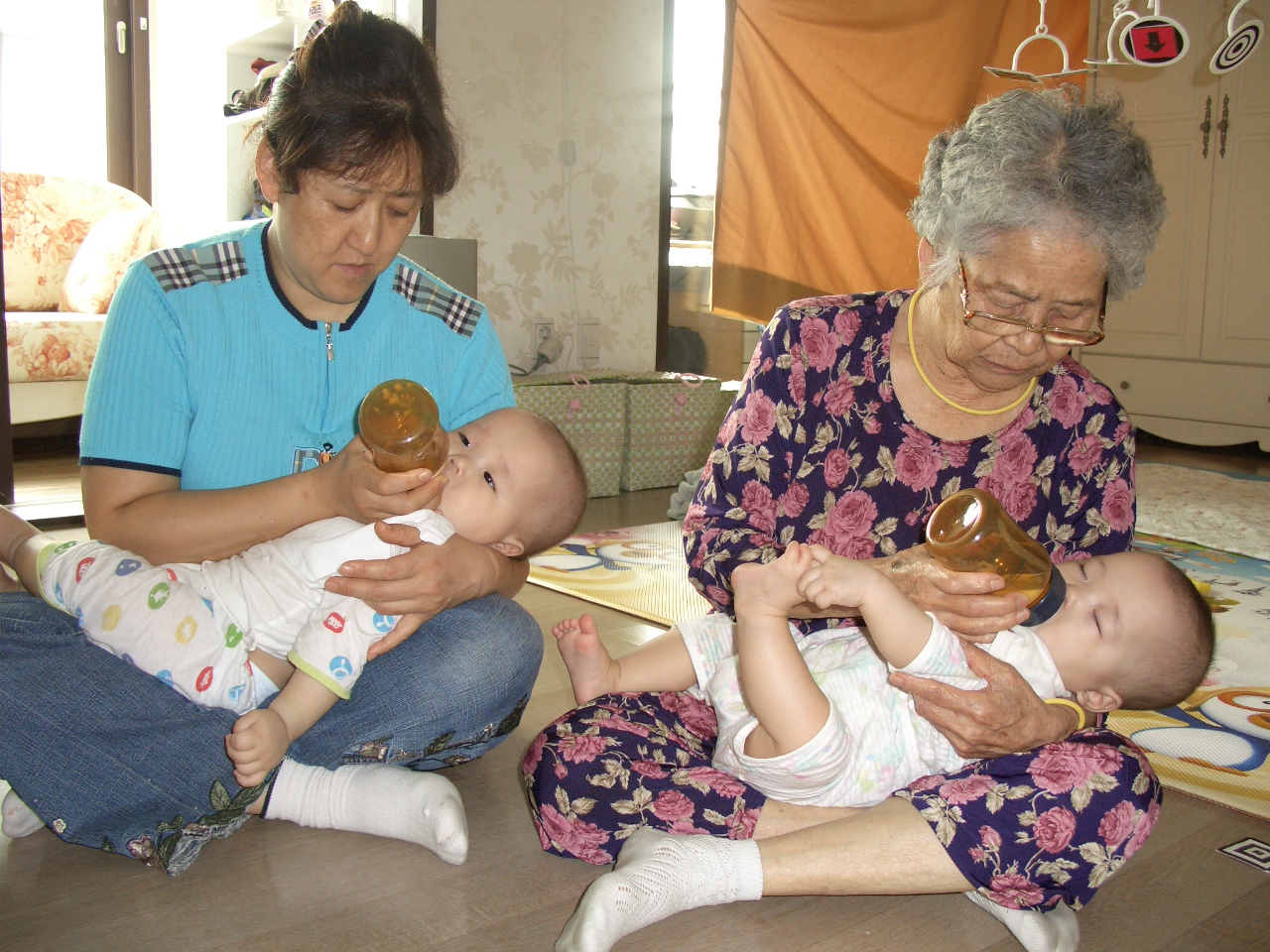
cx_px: 635
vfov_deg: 42.9
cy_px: 476
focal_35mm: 33
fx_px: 1211
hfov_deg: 55.4
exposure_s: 1/60
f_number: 2.8
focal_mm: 7.1
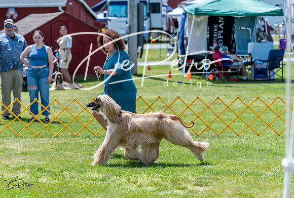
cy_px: 102
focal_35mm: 133
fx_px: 1092
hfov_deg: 15.3
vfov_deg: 10.4
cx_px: 125
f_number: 3.5
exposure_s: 1/1000
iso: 100
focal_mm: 104
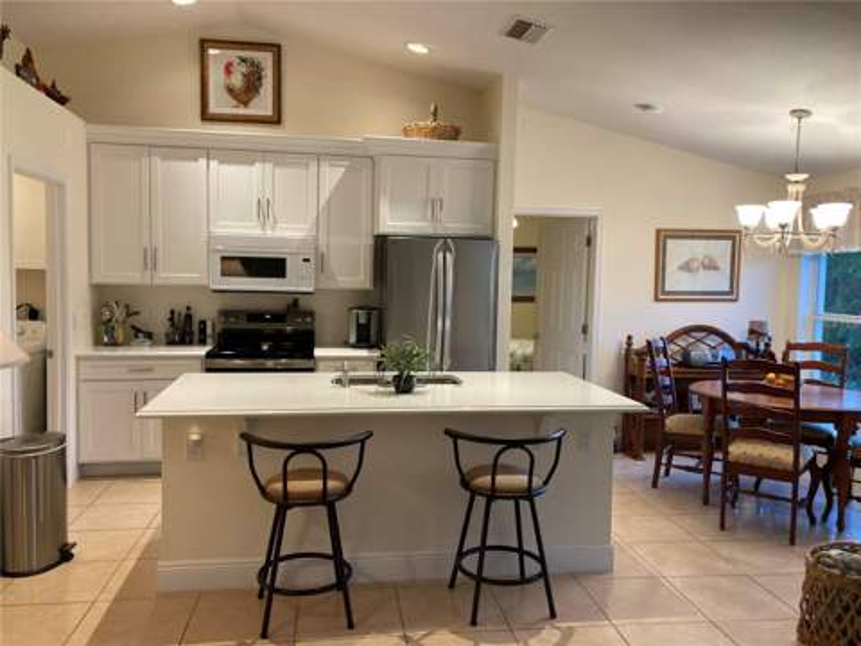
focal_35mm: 28
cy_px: 323
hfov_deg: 63.4
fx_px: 696
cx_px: 430
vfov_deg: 49.7
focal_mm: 3.99
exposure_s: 1/60
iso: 125
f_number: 1.8
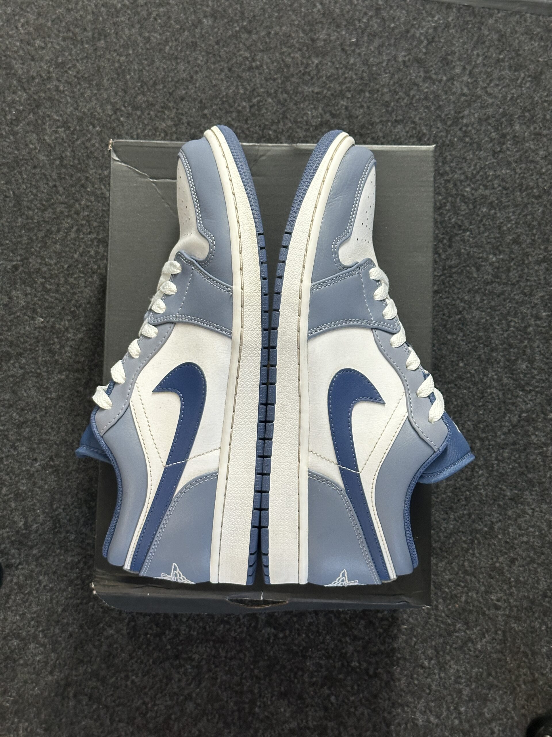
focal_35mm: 48
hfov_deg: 30.3
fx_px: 1021
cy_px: 368
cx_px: 276
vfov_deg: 39.7
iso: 250
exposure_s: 1/50
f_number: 1.78
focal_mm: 6.86
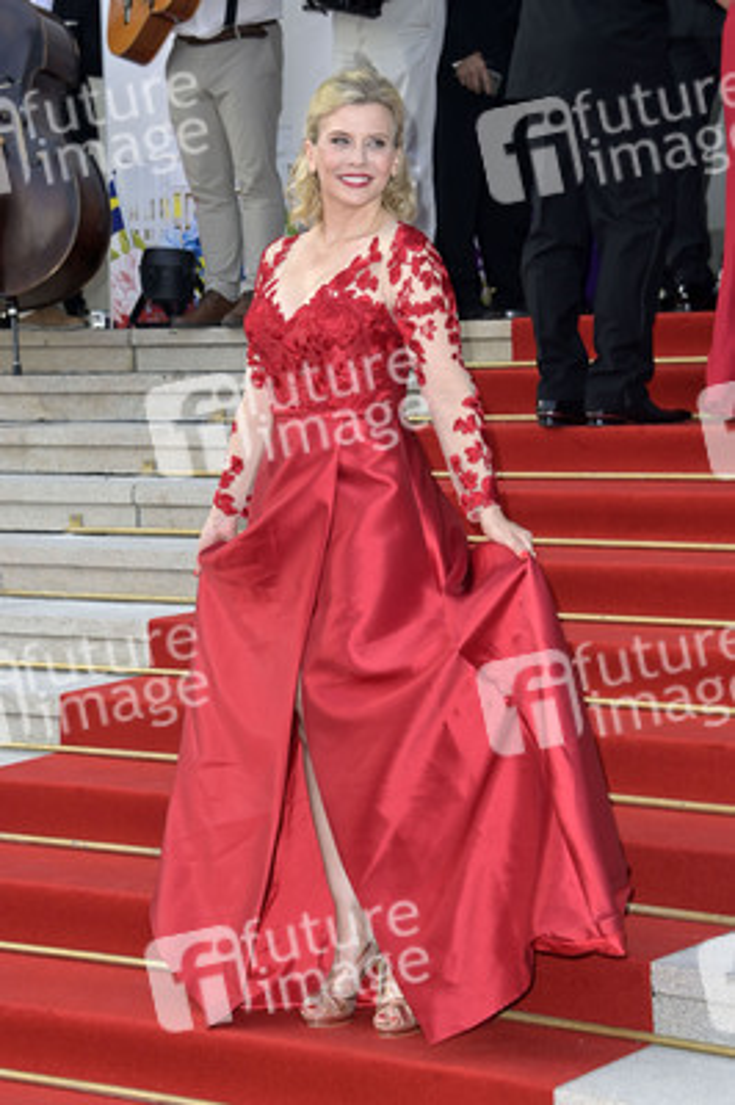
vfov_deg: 24.8
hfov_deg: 16.6
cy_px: 552
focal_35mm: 82
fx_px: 2515
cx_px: 368
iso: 800
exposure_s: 1/250
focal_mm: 82
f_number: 6.3
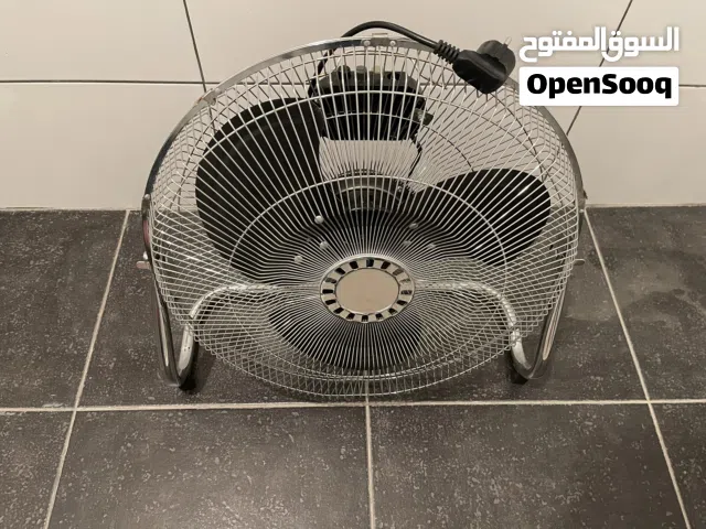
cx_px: 353
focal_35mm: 25
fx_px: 510
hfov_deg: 69.4
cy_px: 264
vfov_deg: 54.9
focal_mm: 5.1
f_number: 1.6
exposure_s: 1/25
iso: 500
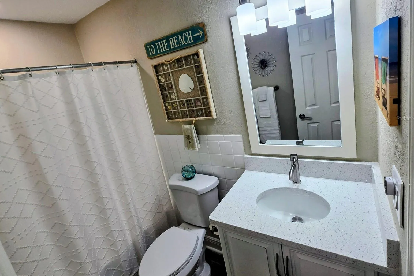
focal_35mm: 14
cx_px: 207
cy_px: 118
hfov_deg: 104.3
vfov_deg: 80.7
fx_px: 161
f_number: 2.2
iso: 50
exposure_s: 1/141
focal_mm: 2.2
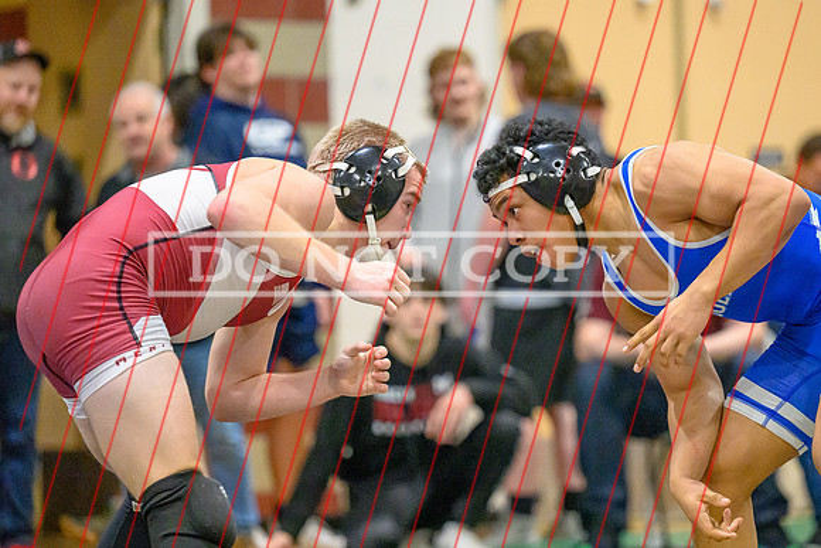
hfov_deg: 10.0
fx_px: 4692
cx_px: 505
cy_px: 316
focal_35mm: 206
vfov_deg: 6.7
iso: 16000
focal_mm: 155
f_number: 2.8
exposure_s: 1/800
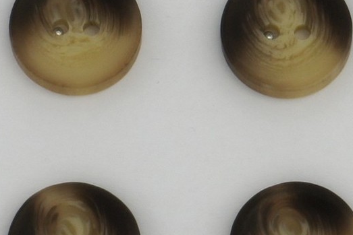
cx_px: 187
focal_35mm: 142
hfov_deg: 14.5
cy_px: 146
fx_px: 1391
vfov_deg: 9.7
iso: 200
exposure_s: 1/500
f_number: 9
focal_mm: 55
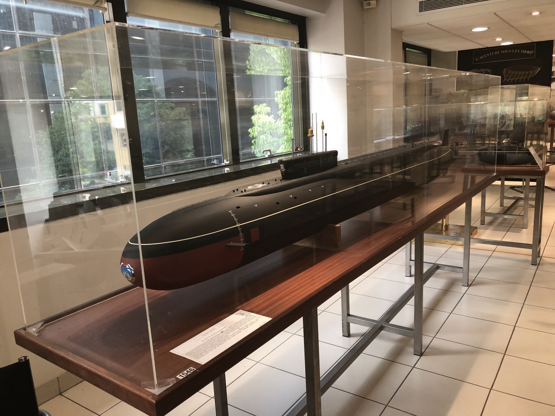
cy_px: 208
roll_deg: +3.4
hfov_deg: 63.4
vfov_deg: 49.7
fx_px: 449
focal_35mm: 28
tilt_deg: -9.6
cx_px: 278
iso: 50
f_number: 1.8
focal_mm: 3.99
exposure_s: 1/17
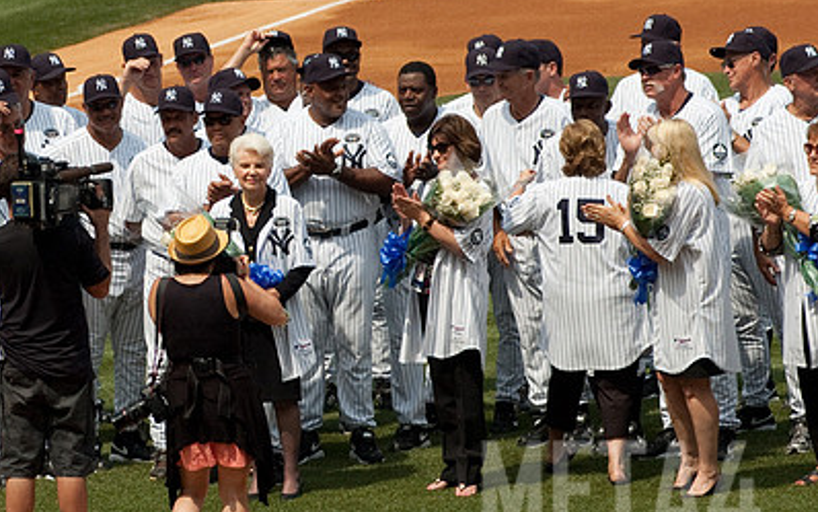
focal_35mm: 296
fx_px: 6601
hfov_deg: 7.1
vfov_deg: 4.4
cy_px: 273
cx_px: 207
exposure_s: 1/1000
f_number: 8
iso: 320
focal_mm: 112
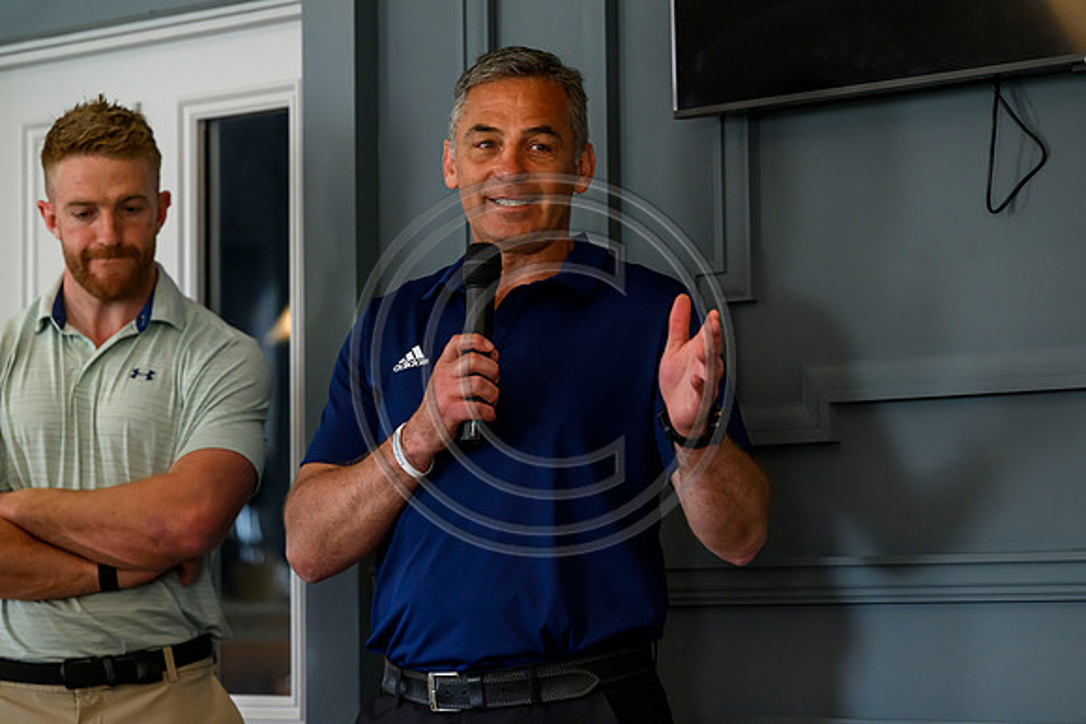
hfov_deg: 15.8
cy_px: 362
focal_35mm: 130
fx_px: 3922
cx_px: 543
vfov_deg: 10.6
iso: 5000
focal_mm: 130
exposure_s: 1/500
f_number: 4
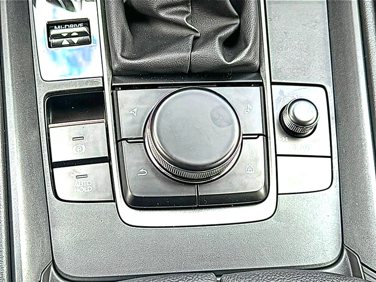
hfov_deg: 40.4
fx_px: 511
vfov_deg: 30.9
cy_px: 141
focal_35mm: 47
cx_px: 188
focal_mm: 6.86
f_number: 1.78
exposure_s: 1/119
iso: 50
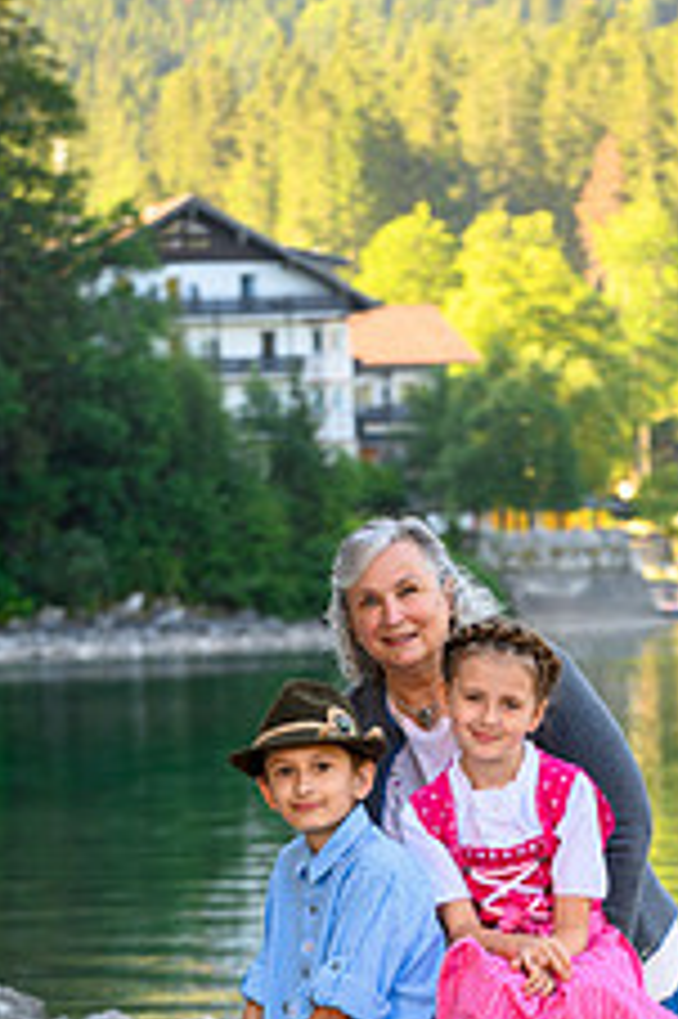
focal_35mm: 188
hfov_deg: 7.3
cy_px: 920
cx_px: 451
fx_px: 5319
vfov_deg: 10.9
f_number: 5.6
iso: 100
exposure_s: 1/80
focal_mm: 95
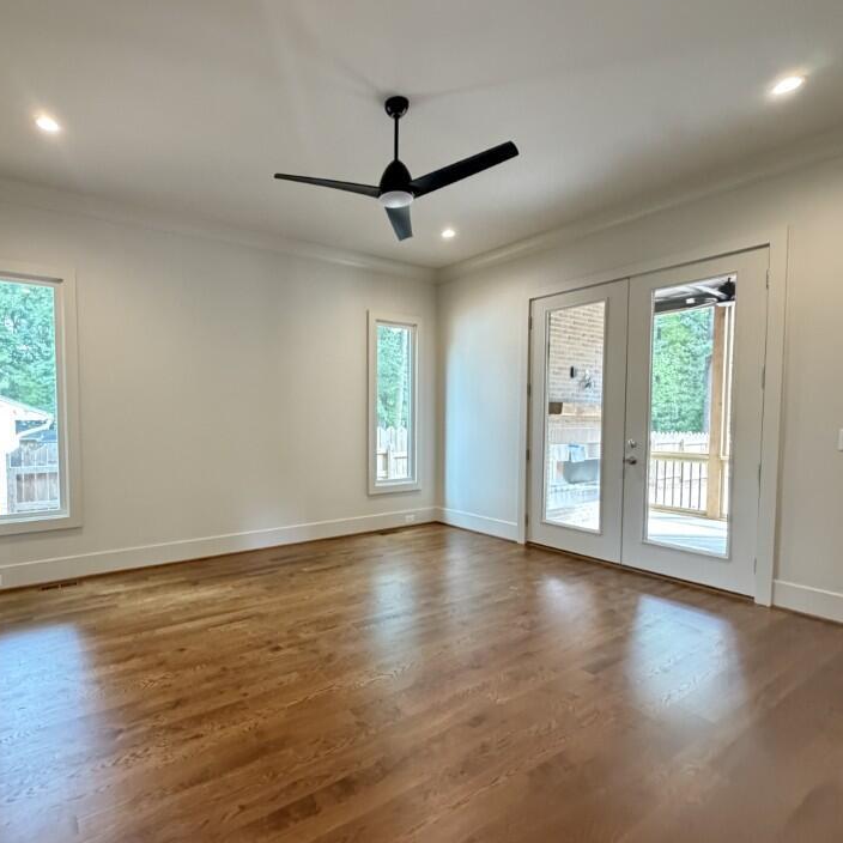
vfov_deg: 80.7
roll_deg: -0.2
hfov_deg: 79.7
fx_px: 496
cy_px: 441
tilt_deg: -1.7
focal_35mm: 18
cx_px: 335
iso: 640
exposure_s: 1/60
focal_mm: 2.22
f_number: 2.2
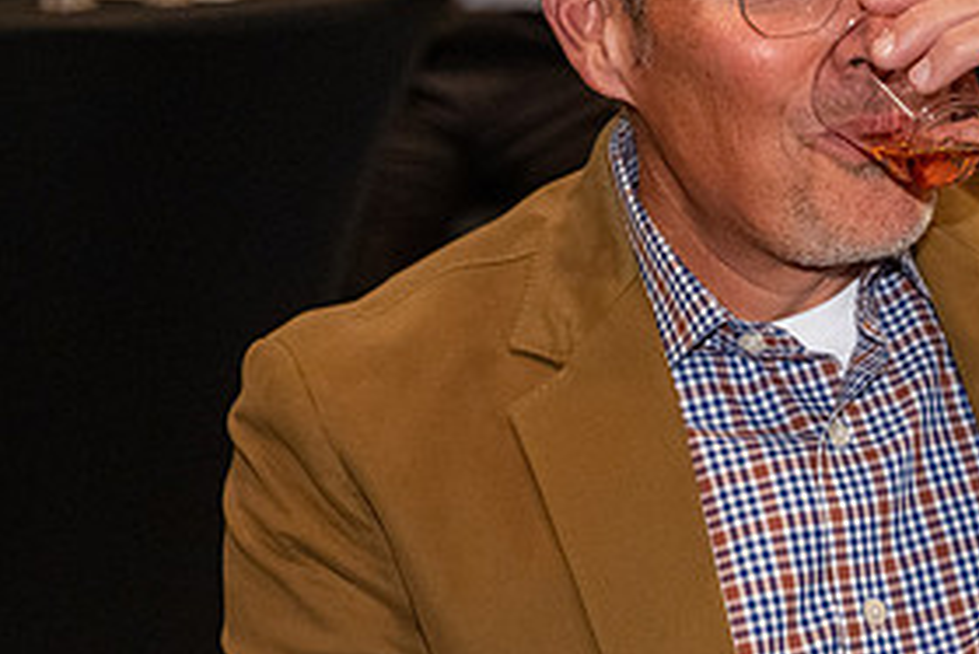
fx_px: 3319
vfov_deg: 11.2
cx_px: 755
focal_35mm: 122
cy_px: 192
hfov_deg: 16.7
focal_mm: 59
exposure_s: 1/60
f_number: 4
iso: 5000
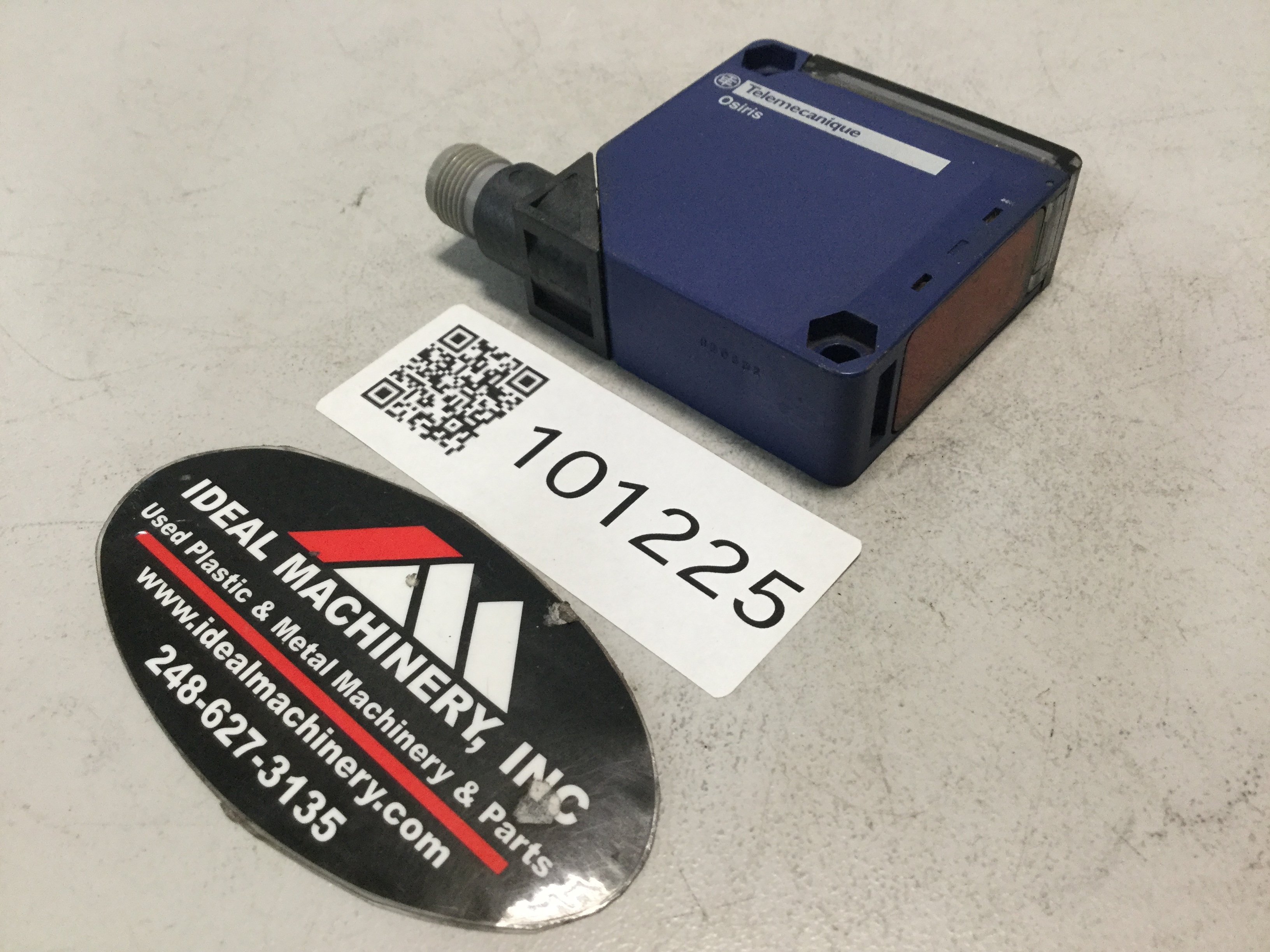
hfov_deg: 58.4
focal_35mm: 31
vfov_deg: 45.4
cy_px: 476
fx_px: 1137
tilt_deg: -48.3
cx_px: 635
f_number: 2.4
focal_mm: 3.3
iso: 40
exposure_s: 1/30
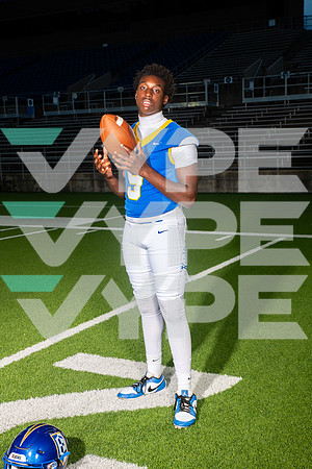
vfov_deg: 41.1
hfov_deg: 28.1
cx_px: 156
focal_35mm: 48
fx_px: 624
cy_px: 234
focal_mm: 48
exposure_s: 1/320
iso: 800
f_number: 7.1
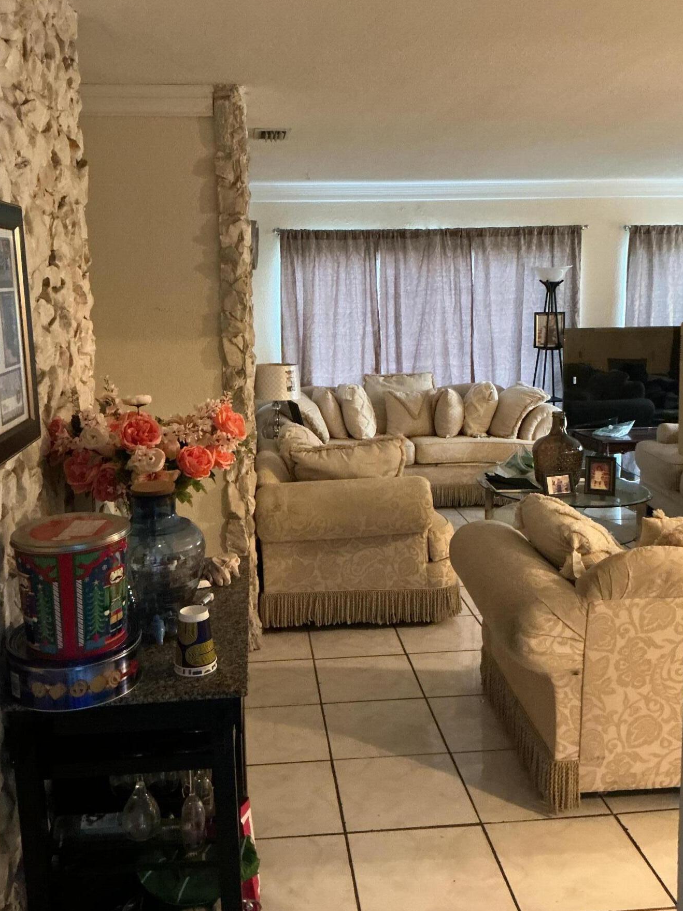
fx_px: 868
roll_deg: +0.7
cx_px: 328
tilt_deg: -6.5
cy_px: 395
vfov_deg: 55.2
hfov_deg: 42.9
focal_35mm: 33
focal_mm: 3
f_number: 1.8
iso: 500
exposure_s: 1/30
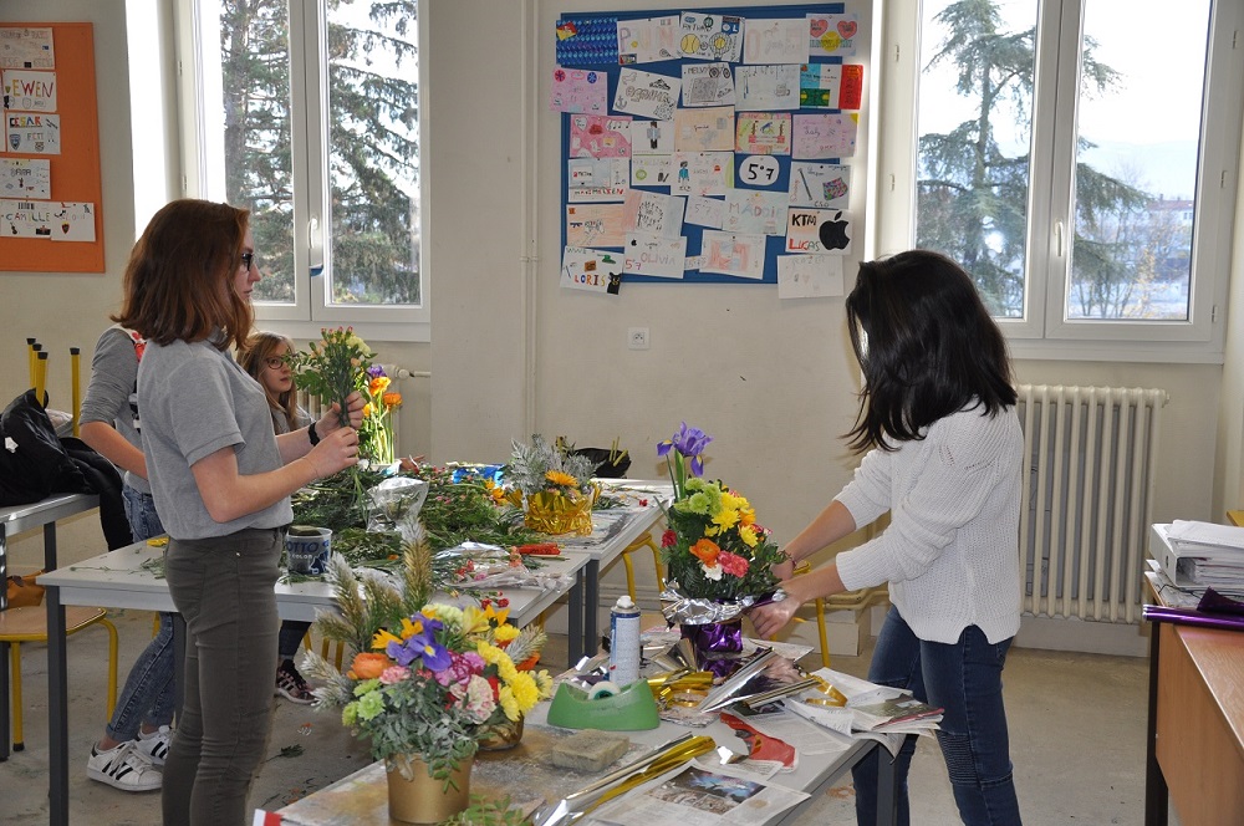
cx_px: 622
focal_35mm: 42
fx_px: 1449
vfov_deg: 31.8
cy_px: 413
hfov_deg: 46.5
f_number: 4
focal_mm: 28
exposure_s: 1/160
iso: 400
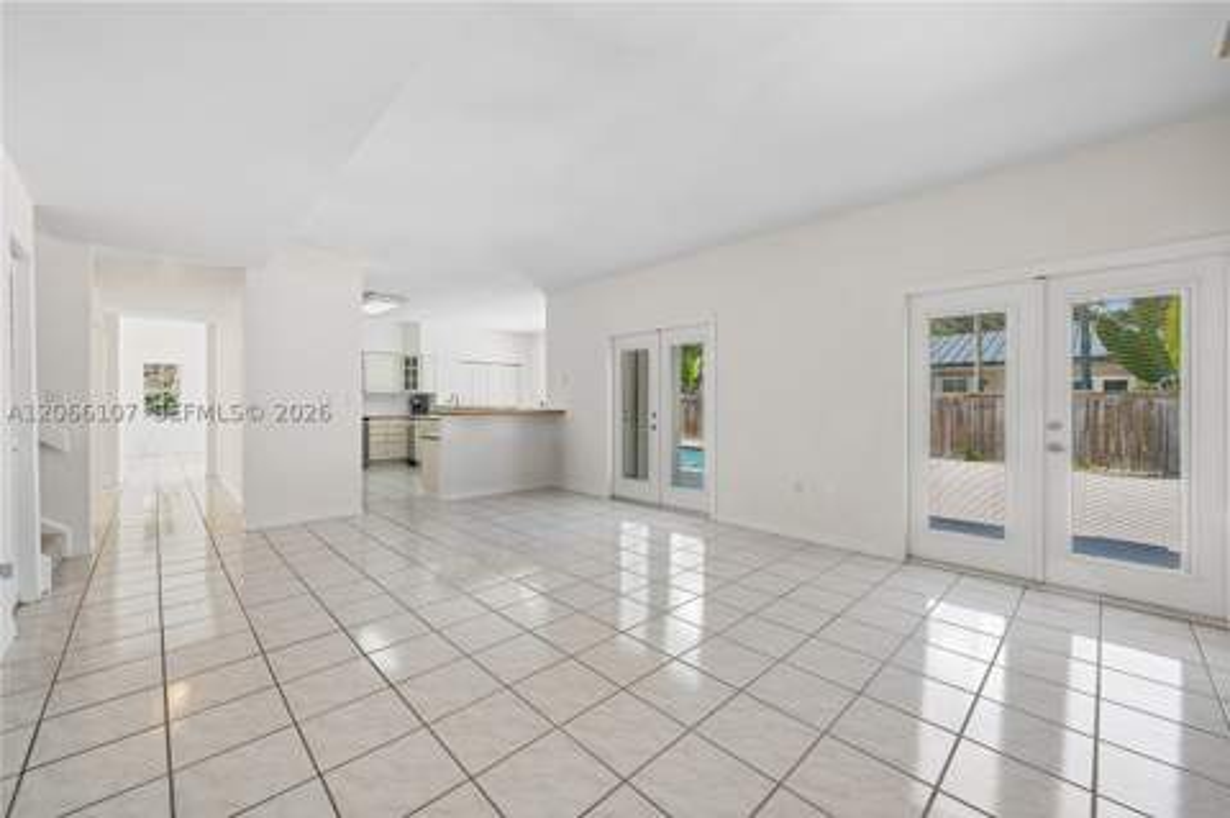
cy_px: 409
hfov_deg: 108.4
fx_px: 444
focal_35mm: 13
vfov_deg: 85.3
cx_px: 615
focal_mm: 13
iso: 125
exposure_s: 1/25
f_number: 11
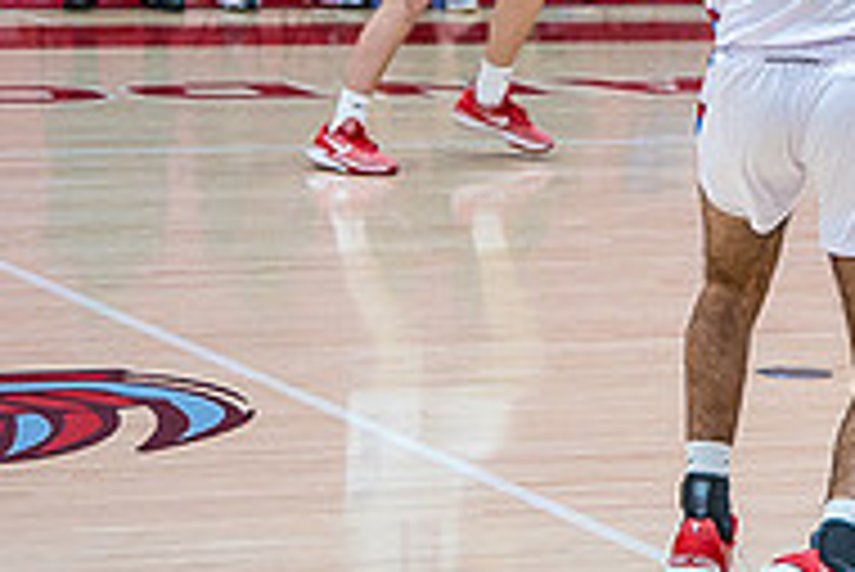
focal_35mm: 238
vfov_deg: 5.8
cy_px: 54
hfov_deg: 8.6
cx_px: 801
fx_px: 5657
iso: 2000
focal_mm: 78
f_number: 4
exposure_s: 1/320
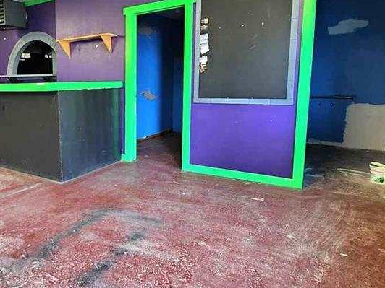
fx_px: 278
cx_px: 86
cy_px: 126
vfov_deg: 54.7
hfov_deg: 64.2
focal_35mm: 25
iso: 250
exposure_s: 1/60.2
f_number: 2.2
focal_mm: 2.2
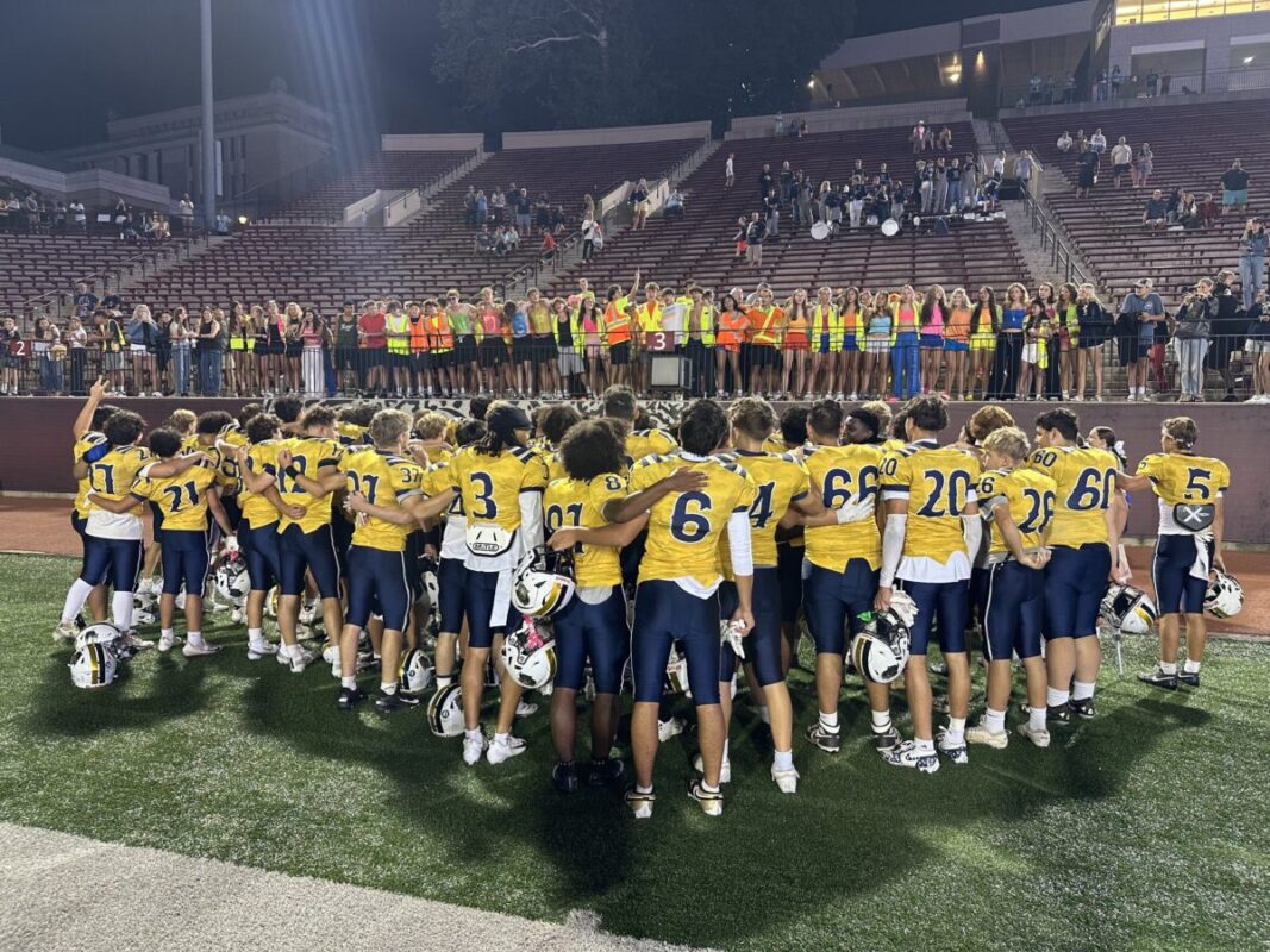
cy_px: 476
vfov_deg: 56.8
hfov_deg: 71.6
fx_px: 880
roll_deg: -1.0
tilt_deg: -4.8
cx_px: 635
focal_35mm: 24
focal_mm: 6.86
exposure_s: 1/60
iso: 160
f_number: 1.78
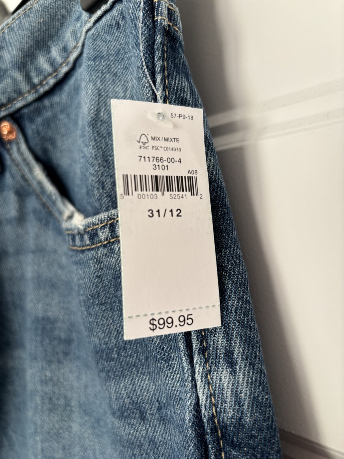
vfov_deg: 67.3
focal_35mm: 26
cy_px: 230
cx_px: 172
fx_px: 345
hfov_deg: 53.1
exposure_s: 1/121
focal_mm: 5.96
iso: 125
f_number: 1.6
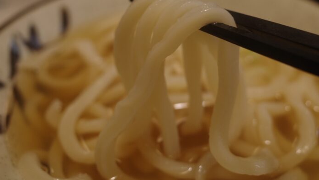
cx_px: 167
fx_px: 355
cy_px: 35
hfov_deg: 48.3
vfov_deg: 27.8
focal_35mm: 42
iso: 320
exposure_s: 1/30
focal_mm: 18.3
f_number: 2.8
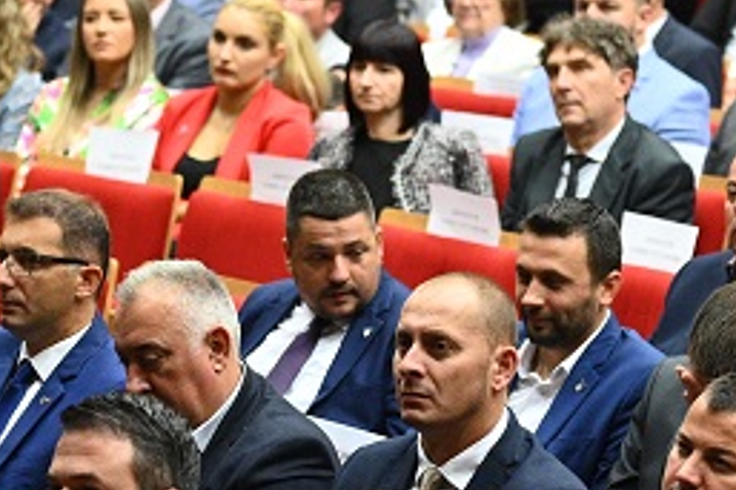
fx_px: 4454
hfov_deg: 9.4
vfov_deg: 6.3
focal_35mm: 218
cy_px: 427
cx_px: 464
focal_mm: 70
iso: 4000
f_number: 2.8
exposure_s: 1/200
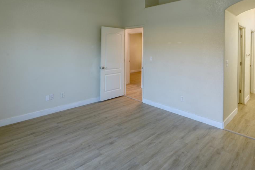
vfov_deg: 55.5
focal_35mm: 22
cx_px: 143
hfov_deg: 78.3
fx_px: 156
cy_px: 51
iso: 400
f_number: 10
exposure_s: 1/13
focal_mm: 14
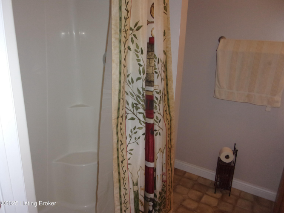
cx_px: 142
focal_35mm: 28
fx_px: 230
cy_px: 106
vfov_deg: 49.7
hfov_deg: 63.5
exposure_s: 1/34
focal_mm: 5.1
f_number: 3.9
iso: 200
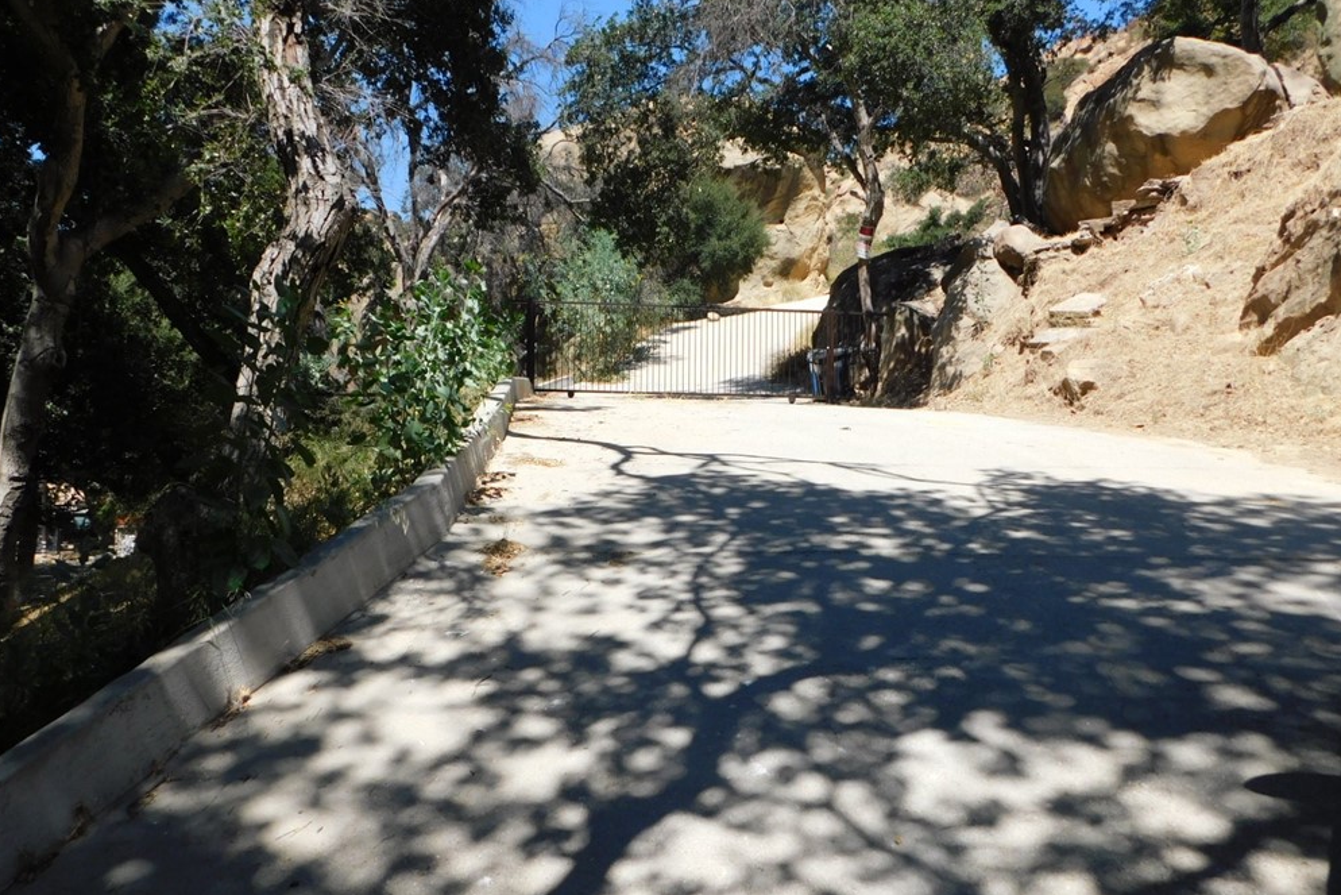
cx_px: 653
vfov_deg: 43.6
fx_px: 1118
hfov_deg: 61.9
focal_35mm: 30
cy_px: 447
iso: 125
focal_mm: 4.9
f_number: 3.2
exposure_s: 1/1000
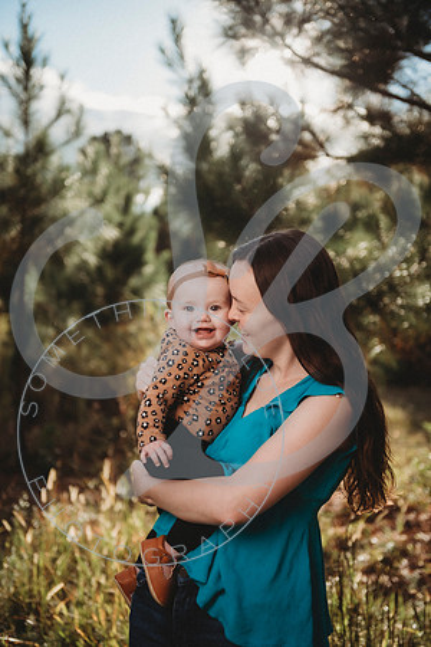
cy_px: 324
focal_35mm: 55
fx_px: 988
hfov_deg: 24.6
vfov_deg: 36.2
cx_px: 216
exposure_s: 1/800
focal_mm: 55
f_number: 2.8
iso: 100
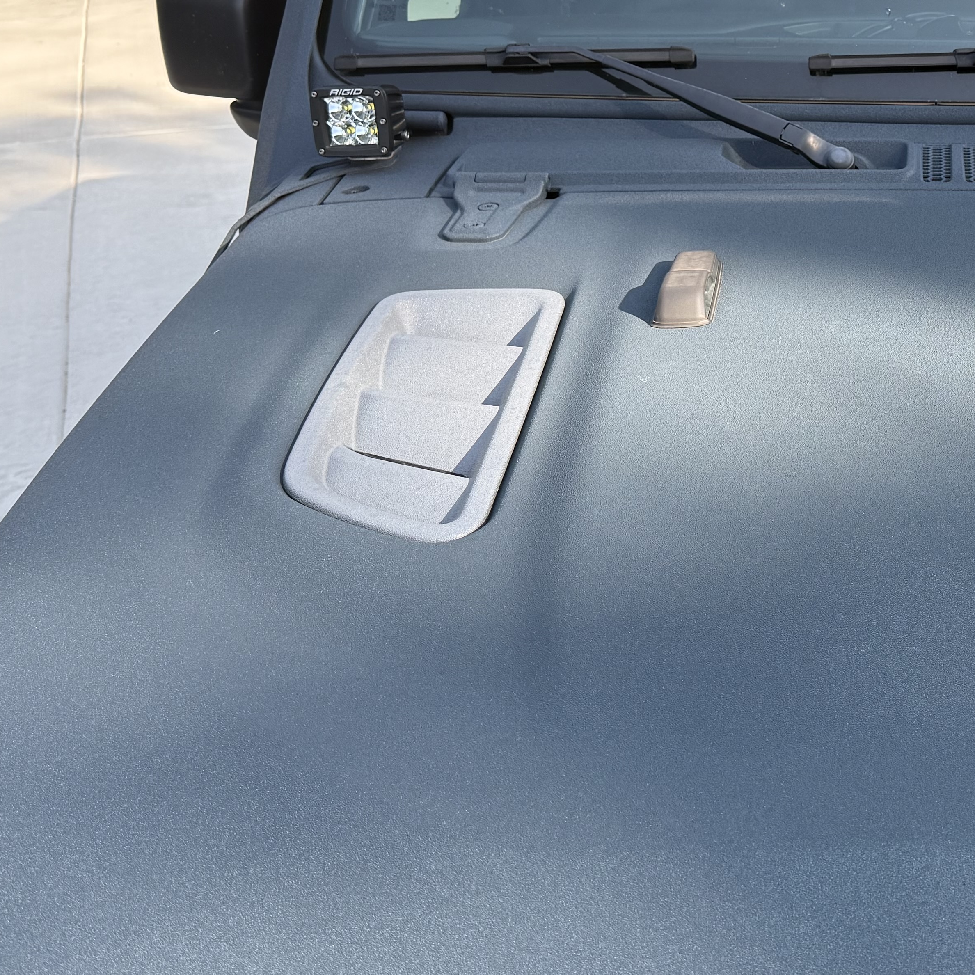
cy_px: 325
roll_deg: -0.1
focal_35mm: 51
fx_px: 1625
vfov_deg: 33.1
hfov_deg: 30.9
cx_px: 977
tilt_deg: -18.8
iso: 100
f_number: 1.78
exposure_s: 1/1005
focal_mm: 6.76
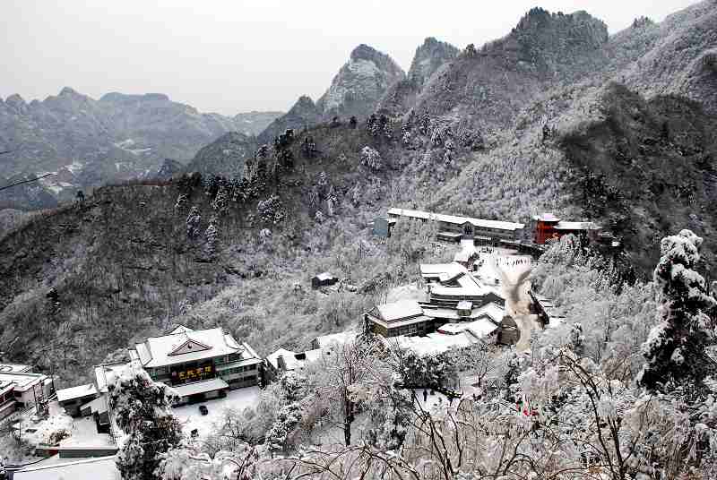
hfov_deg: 64.5
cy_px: 240
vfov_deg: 45.8
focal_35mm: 28
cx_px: 358
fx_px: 568
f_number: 5.6
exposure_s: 1/750
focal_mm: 19
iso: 100
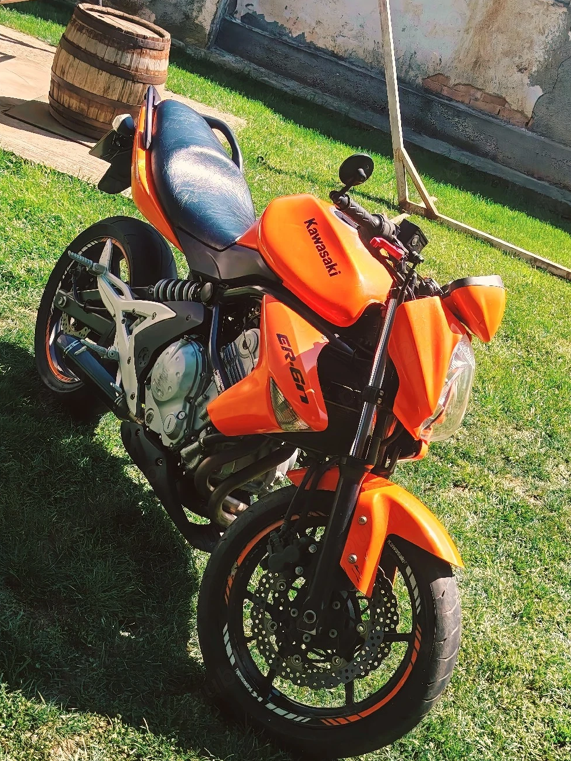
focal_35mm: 55
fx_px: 1209
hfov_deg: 26.6
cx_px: 287
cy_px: 383
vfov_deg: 34.9
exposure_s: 1/455
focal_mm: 5.25
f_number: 1.75
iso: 100
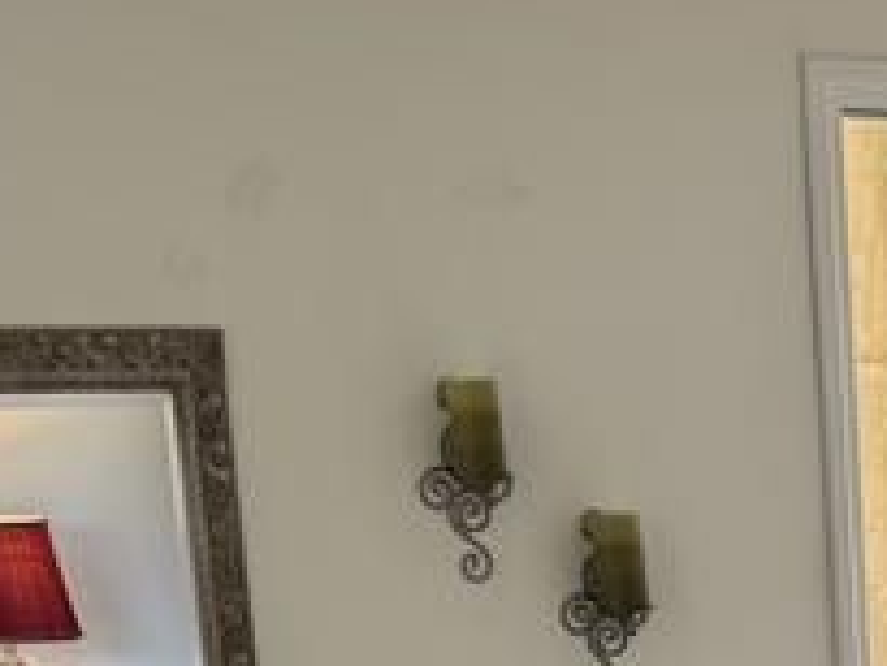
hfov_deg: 15.5
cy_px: 1431
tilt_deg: -18.8
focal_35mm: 120
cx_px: 1194
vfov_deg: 11.0
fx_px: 3077
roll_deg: +0.6
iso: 100
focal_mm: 6.76
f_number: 1.78
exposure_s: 1/120
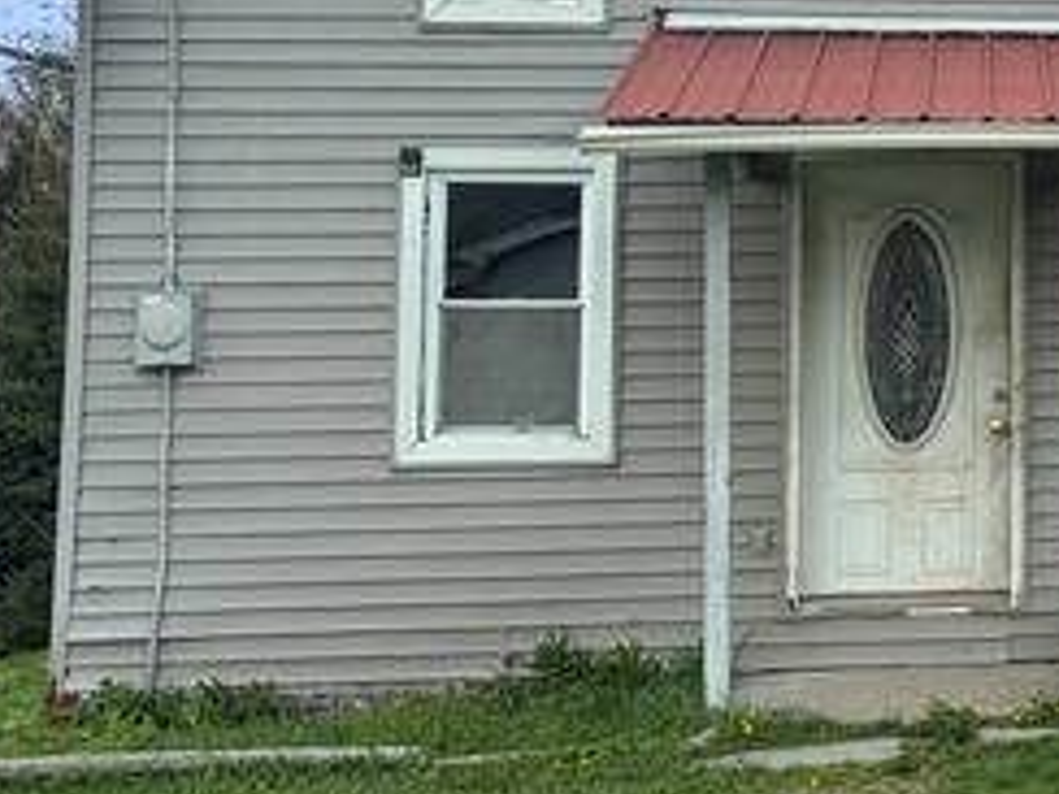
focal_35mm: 71
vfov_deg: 20.5
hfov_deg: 24.9
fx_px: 2172
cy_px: 178
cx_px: 1252
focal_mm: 5.96
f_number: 1.6
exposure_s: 1/228
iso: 100
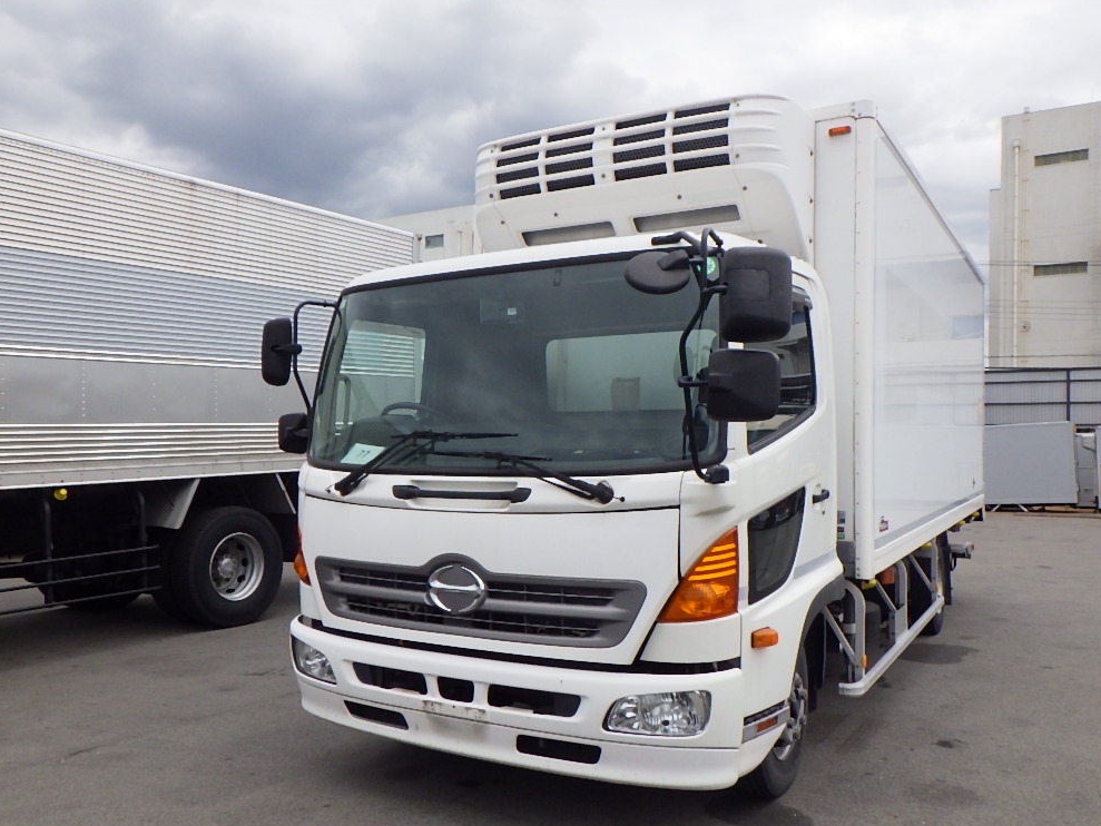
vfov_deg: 48.2
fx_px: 922
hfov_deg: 61.7
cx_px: 547
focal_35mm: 29
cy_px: 414
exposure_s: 1/1500
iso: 250
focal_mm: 5
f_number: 4.2
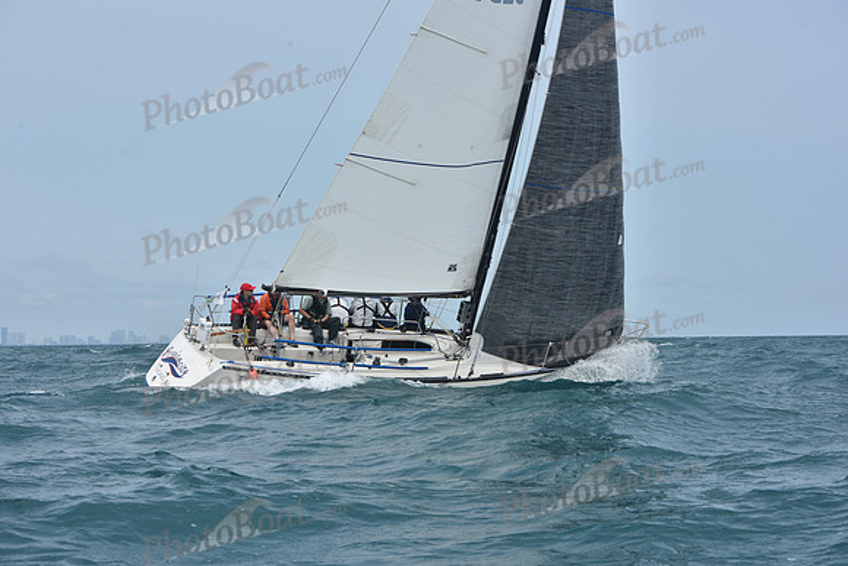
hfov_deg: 28.8
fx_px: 1649
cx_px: 424
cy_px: 283
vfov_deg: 19.5
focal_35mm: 70
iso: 250
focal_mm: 70
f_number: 10
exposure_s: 1/800
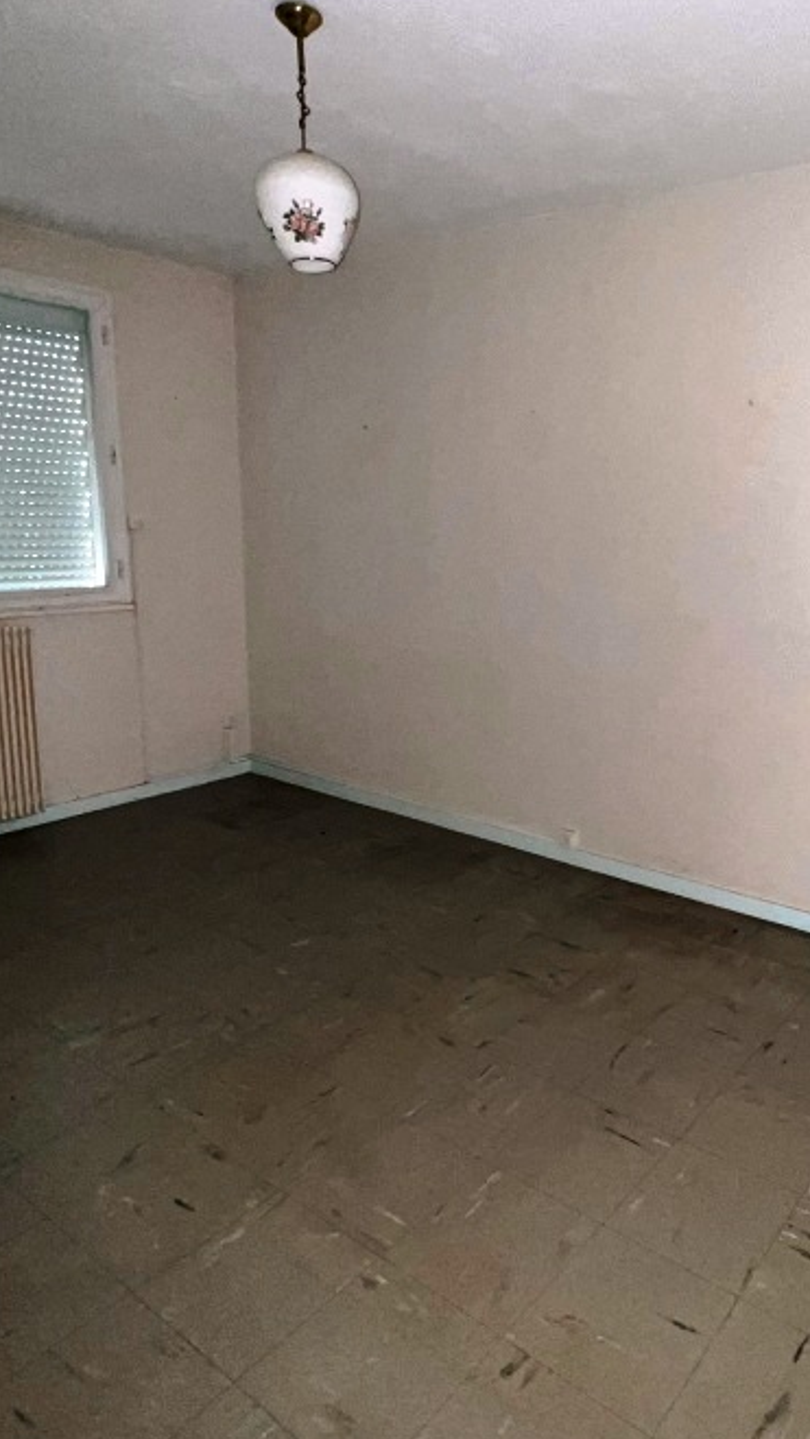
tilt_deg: -9.2
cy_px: 662
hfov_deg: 48.8
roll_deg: -1.7
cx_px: 640
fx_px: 839
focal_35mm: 22
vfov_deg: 81.0
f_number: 1.8
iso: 250
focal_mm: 1.57
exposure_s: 1/27
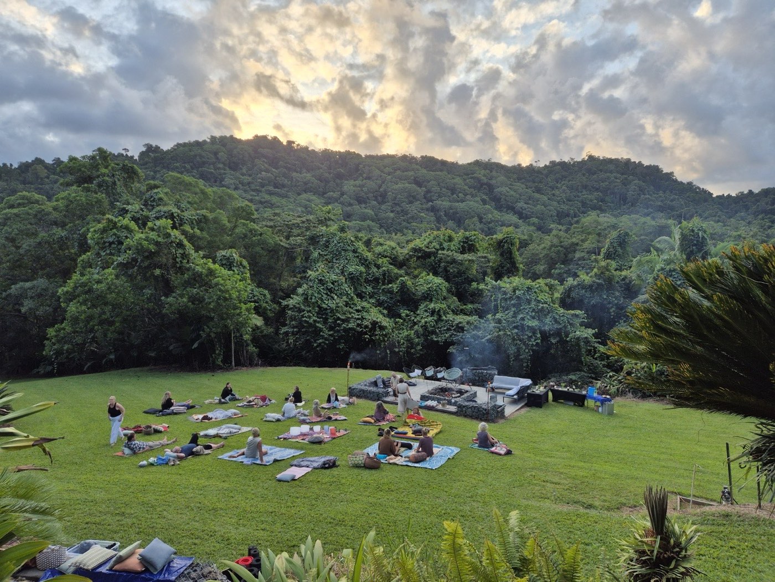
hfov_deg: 73.9
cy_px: 291
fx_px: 515
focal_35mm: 23
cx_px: 388
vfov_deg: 58.9
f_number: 1.8
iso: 25
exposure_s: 1/554
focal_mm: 5.4
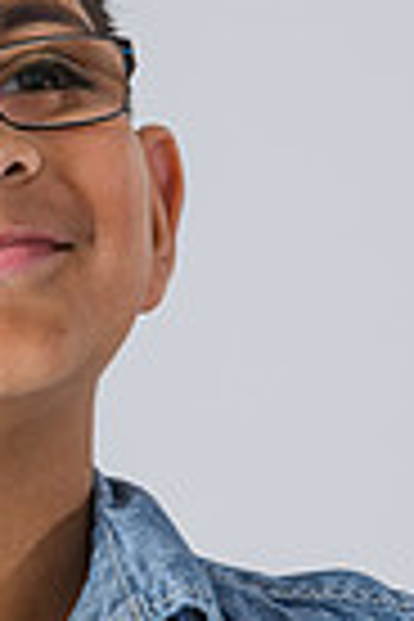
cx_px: -101
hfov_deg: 2.3
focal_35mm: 604
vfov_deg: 3.4
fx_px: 10418
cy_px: 405
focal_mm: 185
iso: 100
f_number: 5.6
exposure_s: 1/160
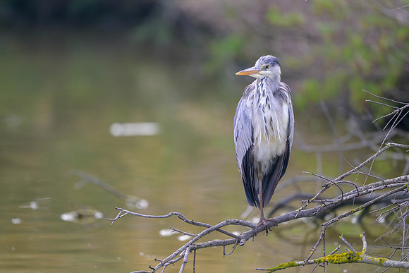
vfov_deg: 2.5
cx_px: 204
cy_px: 136
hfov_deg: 3.7
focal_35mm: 560
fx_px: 6363
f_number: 4
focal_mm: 560
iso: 500
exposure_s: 1/1250
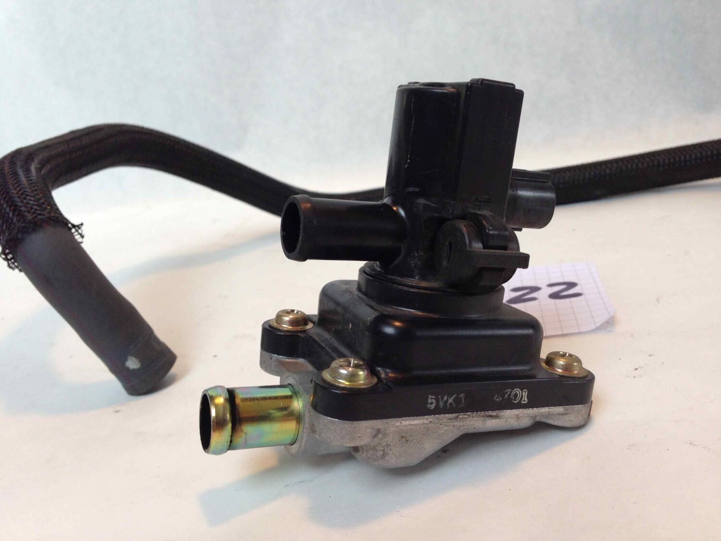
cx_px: 360
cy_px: 270
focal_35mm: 33
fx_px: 687
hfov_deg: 55.4
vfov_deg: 42.9
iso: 80
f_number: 2.4
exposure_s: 1/120
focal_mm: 4.12
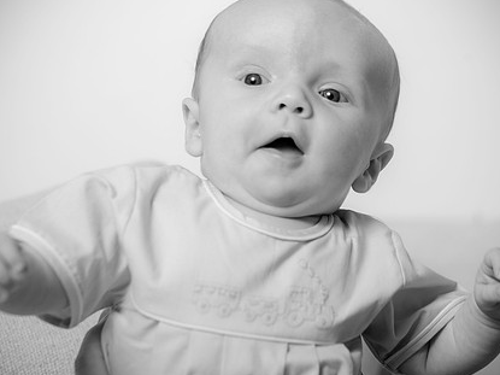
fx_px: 3682
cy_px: 209
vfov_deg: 5.8
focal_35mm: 255
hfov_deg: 7.8
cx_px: 255
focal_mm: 190
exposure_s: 1/200
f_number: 5.6
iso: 250
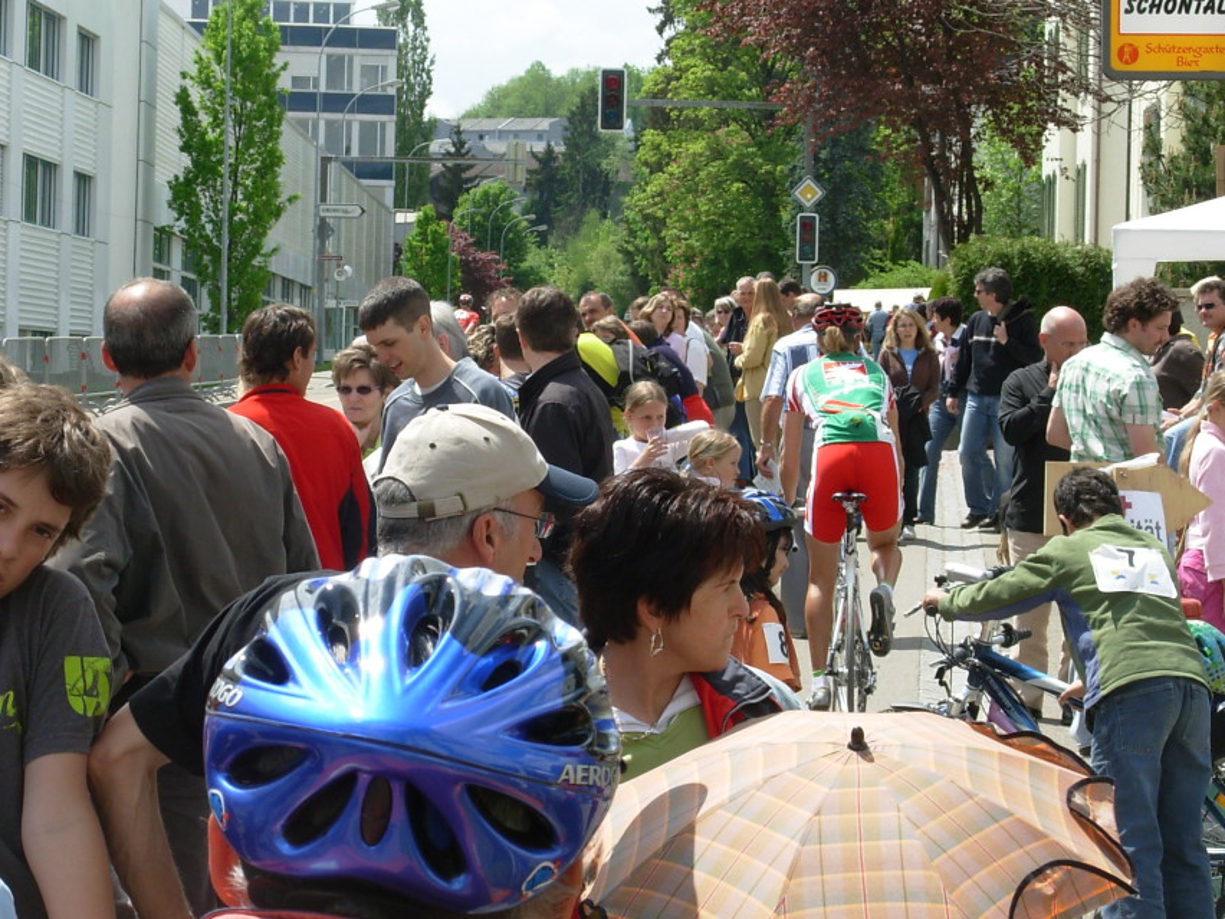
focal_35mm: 107
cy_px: 381
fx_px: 3787
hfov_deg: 18.4
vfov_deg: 13.8
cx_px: 670
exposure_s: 1/235
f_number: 6.5
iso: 50
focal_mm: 14.7
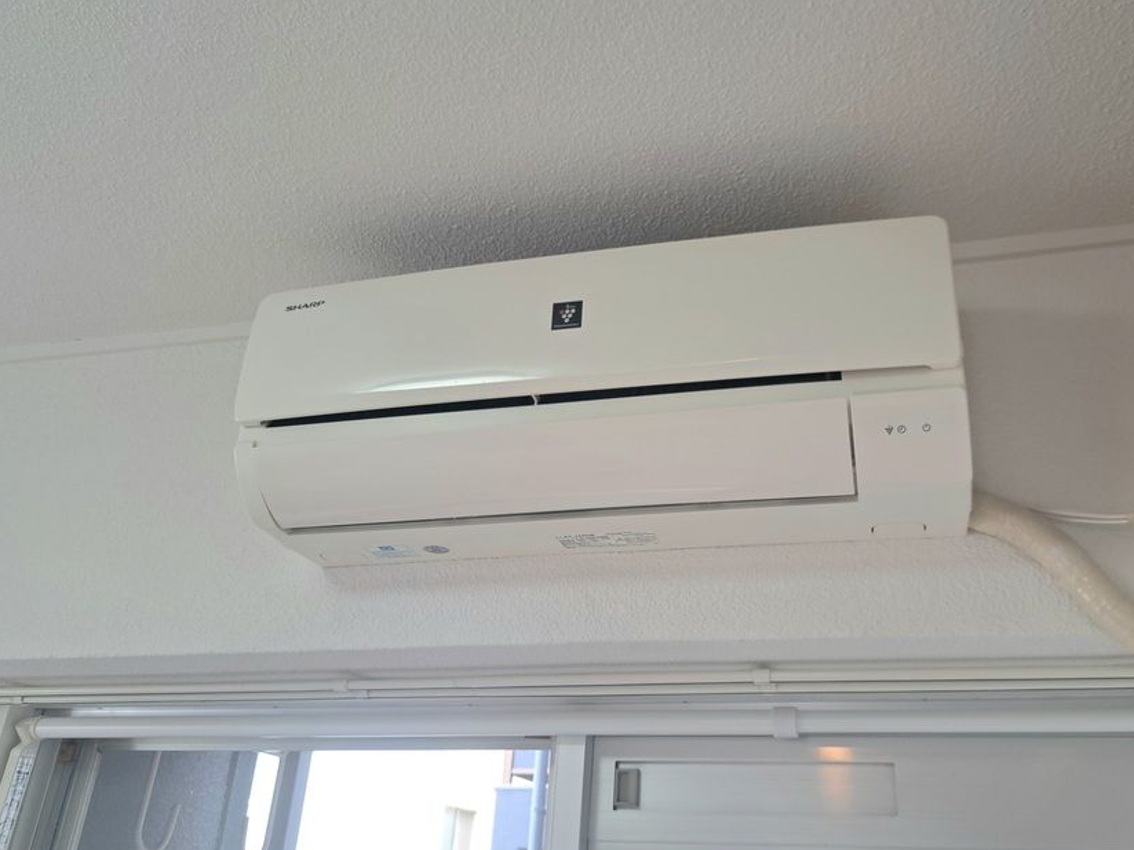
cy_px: 435
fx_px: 917
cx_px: 646
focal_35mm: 28
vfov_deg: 49.7
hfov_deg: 63.2
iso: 50
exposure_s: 1/25
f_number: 1.8
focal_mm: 5.23
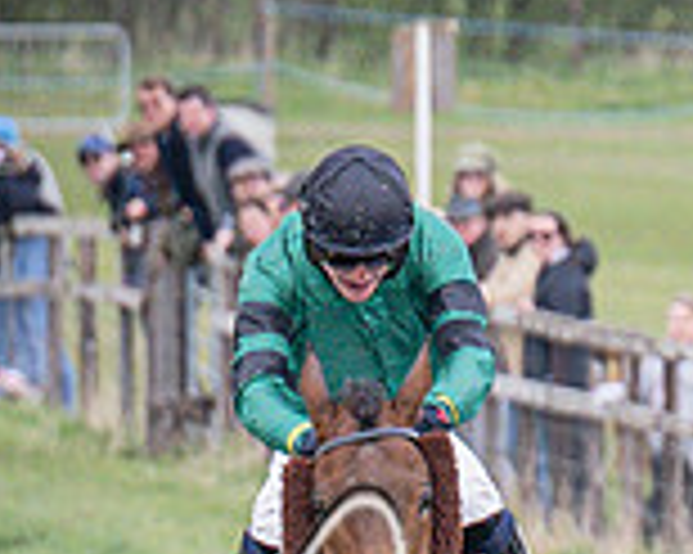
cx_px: 2411
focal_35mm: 2074
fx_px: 42511
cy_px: 1124
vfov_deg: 0.7
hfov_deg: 0.9
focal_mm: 165
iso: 400
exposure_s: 1/1600
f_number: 4
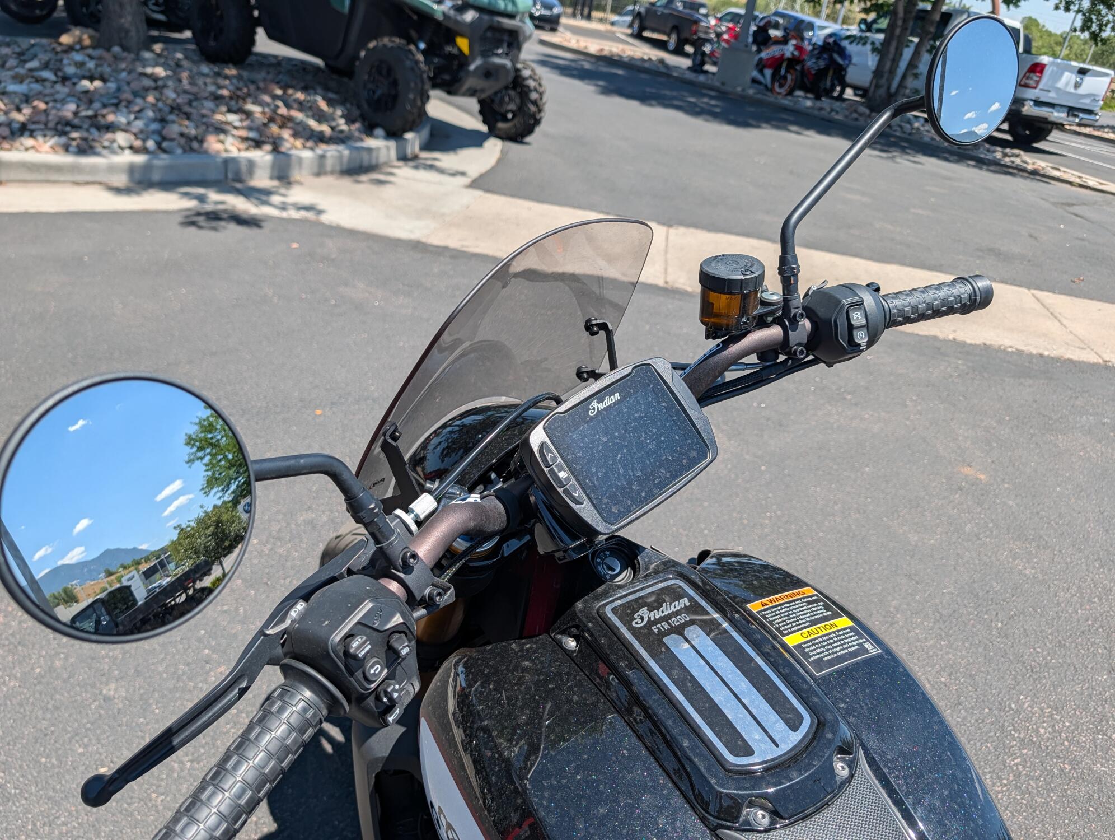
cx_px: 558
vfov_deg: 56.9
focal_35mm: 24
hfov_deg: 71.5
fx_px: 774
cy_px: 420
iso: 24
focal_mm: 6.9
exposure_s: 1/1143
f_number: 1.68
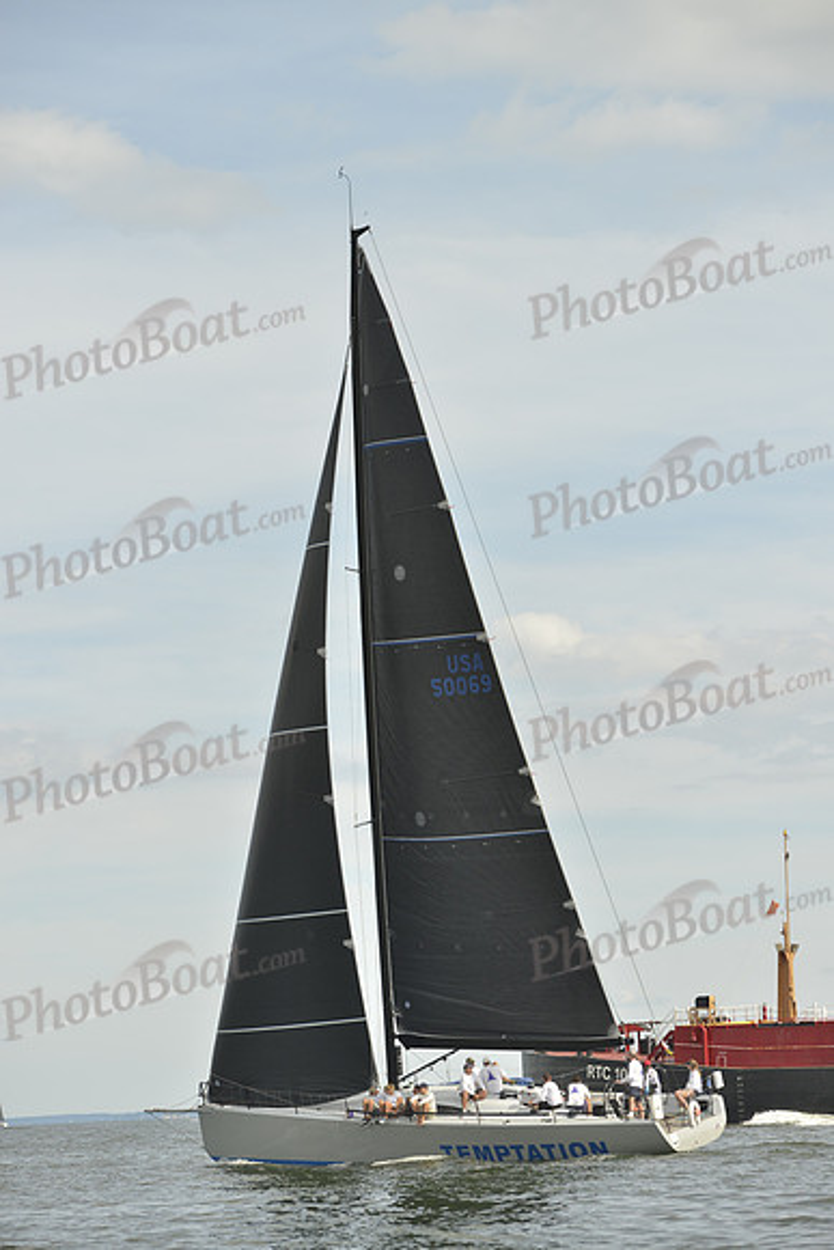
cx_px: 417
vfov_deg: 19.5
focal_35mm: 105
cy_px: 625
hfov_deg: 13.0
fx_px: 3646
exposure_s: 1/1250
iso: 200
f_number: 5.6
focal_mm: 105
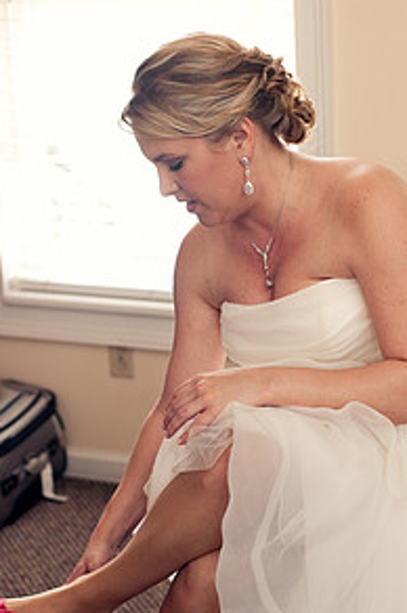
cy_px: 426
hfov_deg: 17.6
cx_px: 267
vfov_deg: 26.1
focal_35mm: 77
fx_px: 1309
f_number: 3.2
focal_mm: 50
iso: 400
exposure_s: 1/250
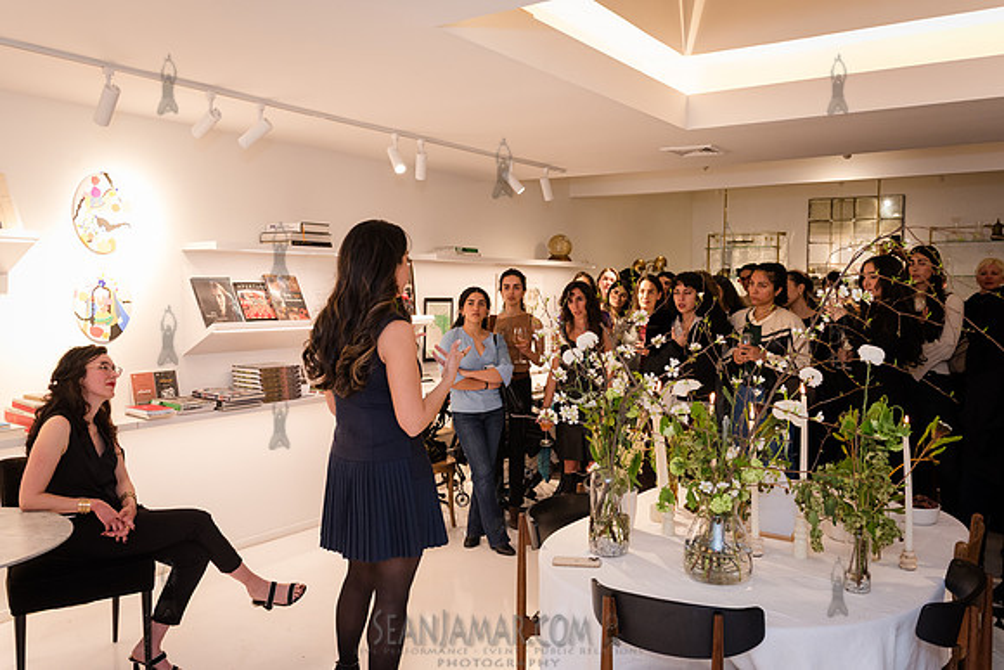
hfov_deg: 61.5
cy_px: 335
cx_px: 502
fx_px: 844
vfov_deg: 43.3
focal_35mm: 30
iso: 1600
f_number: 4
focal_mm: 29
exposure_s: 1/160
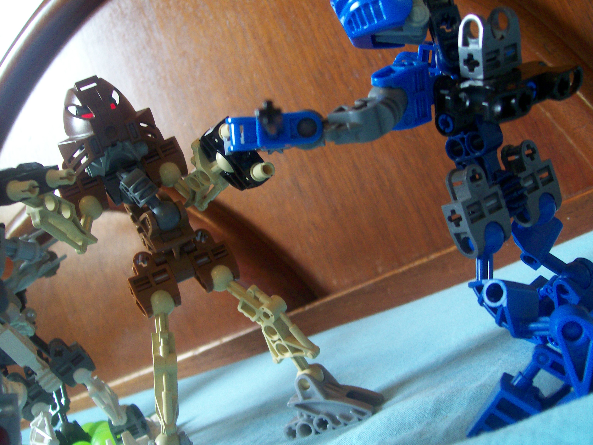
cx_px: 296
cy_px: 222
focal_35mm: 36
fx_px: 617
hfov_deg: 51.4
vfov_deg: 39.7
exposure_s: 1/21.7
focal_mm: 6
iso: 160
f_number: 2.7
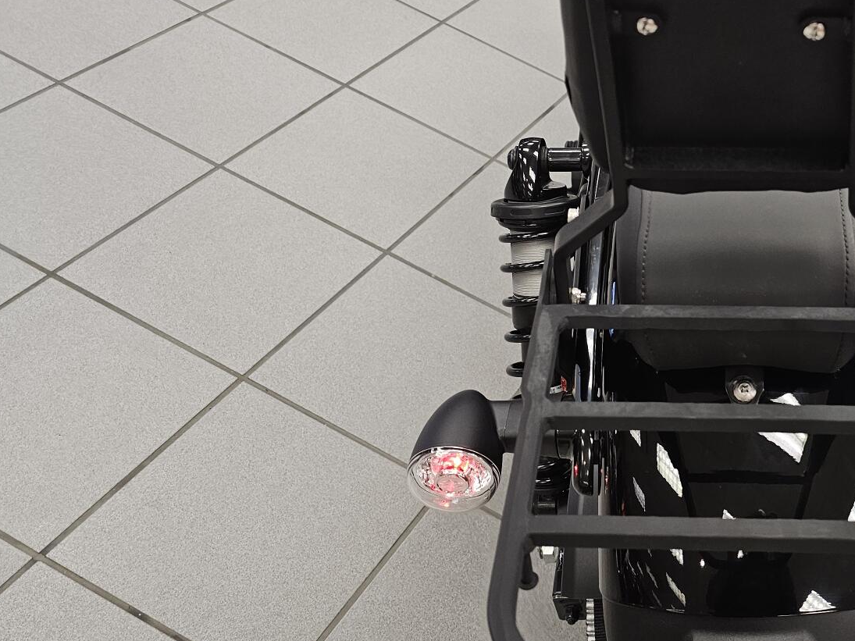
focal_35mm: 42
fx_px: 1037
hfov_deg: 42.1
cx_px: 722
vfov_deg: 34.0
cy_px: 201
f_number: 1.7
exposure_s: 1/120
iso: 200
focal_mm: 6.3
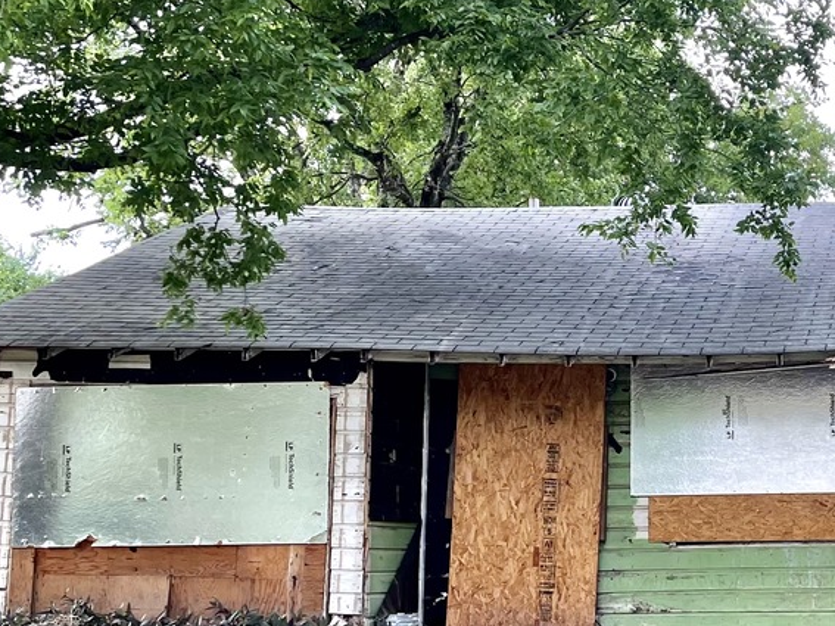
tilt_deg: +2.8
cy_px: 435
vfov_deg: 22.1
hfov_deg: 28.0
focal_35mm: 66
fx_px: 1592
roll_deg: +0.8
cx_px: 788
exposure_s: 1/202
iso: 32
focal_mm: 4.2
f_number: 1.6
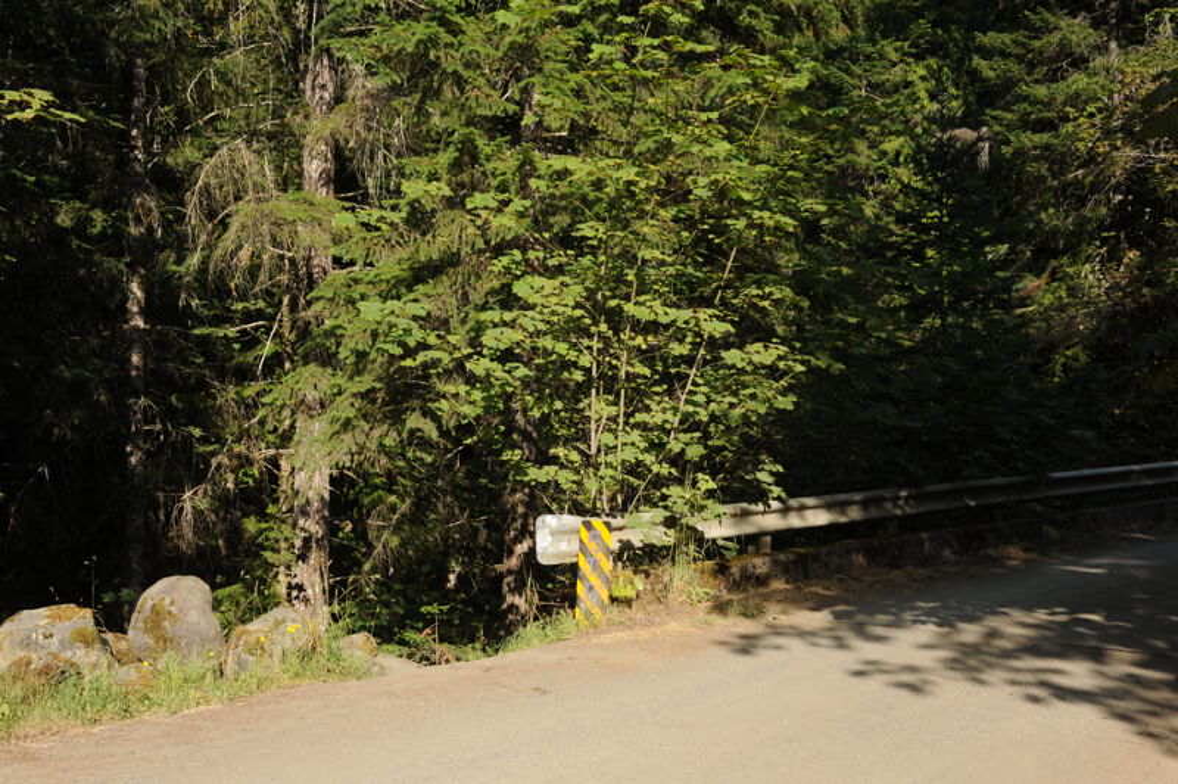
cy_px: 392
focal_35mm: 35
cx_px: 589
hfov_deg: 54.5
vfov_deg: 37.8
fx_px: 1144
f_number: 11
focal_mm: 35
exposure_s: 1/200
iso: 250
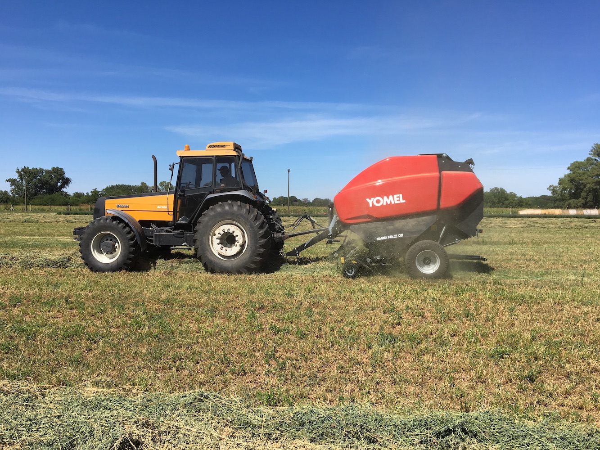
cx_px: 300
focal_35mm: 29
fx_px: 503
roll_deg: +0.7
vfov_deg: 48.2
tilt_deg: -0.9
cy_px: 225
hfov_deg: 61.7
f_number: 2.2
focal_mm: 4.15
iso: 25
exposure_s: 1/1923
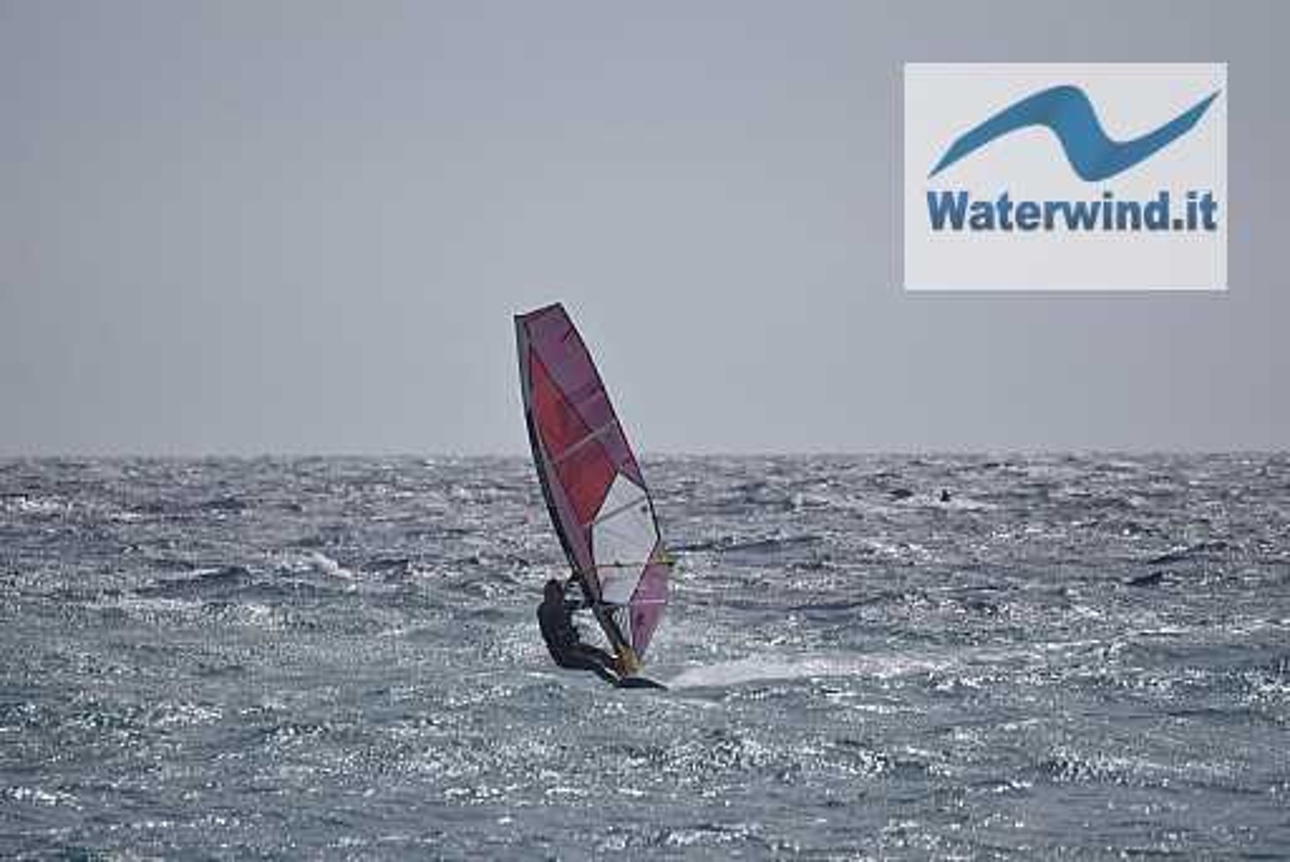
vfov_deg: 3.1
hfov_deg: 4.6
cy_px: 431
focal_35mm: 450
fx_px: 16133
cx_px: 645
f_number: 5.6
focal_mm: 300
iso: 250
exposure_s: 1/3200
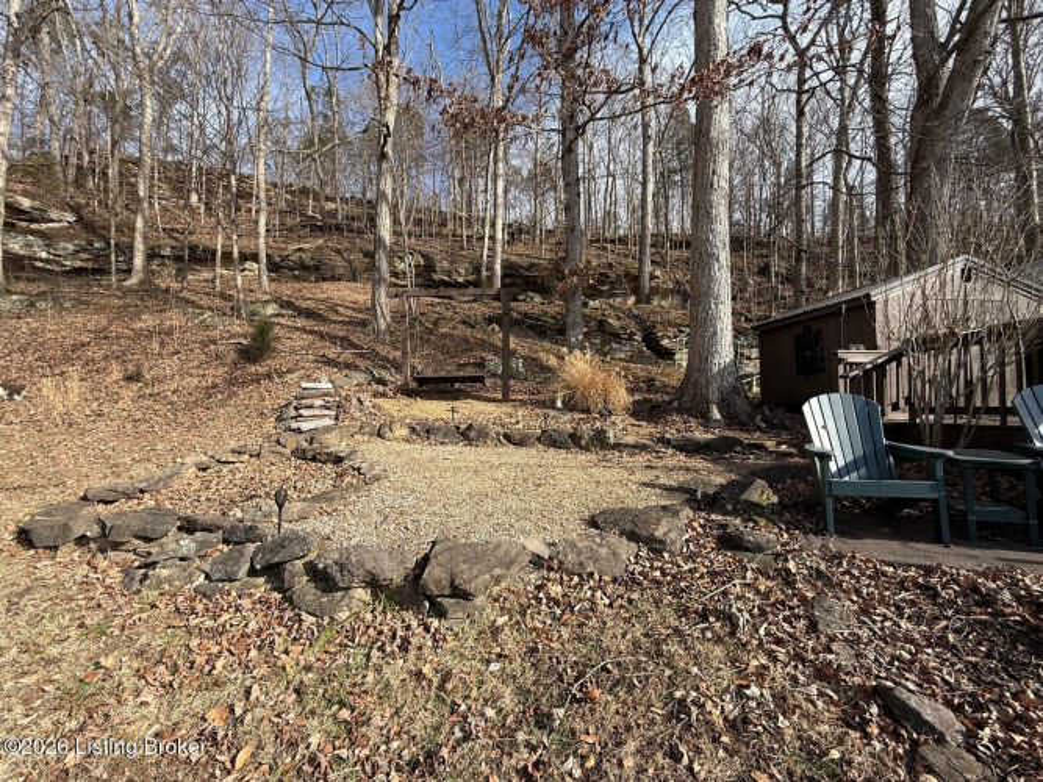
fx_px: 422
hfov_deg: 102.1
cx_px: 522
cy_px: 391
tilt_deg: +4.5
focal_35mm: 14
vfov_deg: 85.7
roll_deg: +0.6
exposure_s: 1/876
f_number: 2.2
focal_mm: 2.22
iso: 50
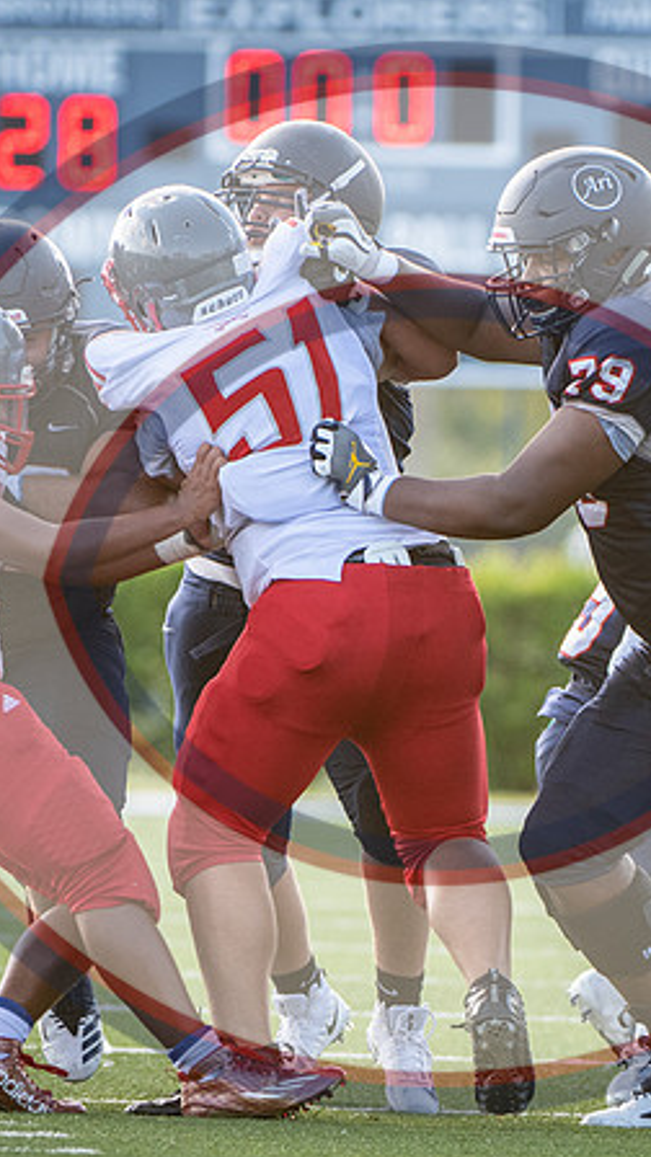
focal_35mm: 628
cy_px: 605
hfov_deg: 1.9
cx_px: 574
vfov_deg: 3.4
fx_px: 19272
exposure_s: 1/1000
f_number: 4
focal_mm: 260
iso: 800
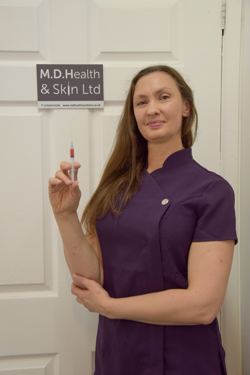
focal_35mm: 63
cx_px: 125
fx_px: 656
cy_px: 188
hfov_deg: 21.6
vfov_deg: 31.9
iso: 1250
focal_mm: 42
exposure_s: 1/60
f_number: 4.8
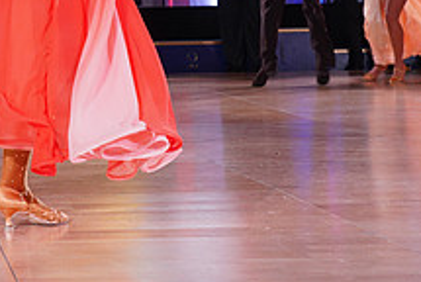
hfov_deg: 15.6
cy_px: -68
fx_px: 1452
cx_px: -141
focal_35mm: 124
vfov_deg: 10.9
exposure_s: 1/160
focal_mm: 46
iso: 1600
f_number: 5.6
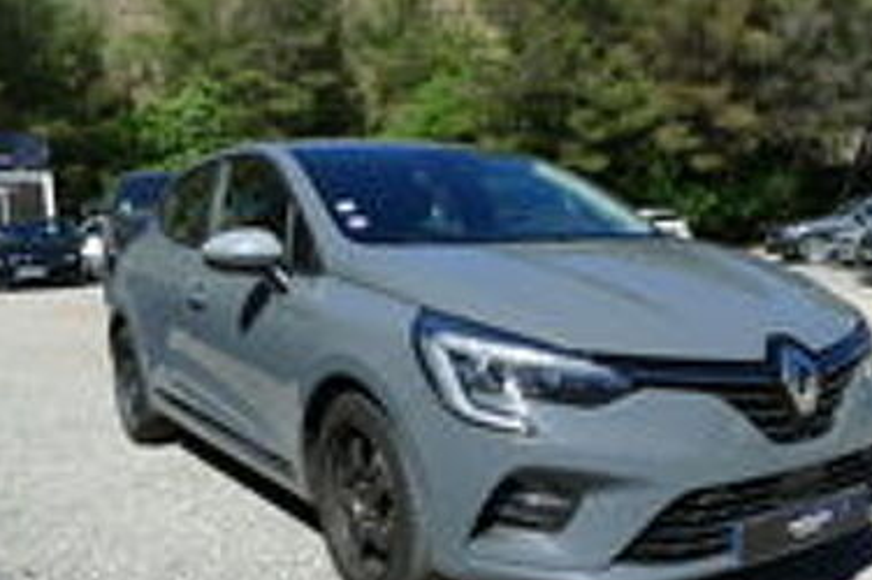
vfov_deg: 35.7
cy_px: 363
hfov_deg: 51.7
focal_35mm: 37
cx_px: 499
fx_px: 895
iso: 125
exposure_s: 1/1600
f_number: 3
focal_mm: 10.6
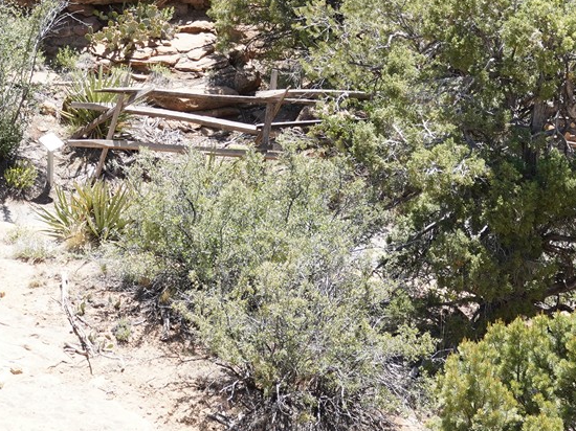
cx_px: 130
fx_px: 3493
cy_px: -250
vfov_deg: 6.9
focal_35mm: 210
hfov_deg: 9.4
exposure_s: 1/100
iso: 250
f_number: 11
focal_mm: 60
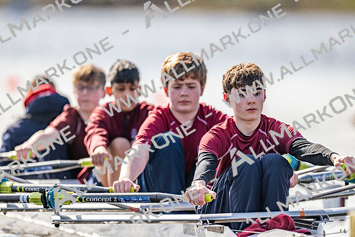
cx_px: 178
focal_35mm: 600
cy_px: 118
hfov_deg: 3.4
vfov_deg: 2.3
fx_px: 5918
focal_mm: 600
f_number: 4
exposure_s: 1/4000
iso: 500
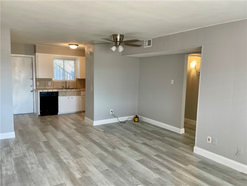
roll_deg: -1.8
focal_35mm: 26
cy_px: 93
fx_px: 186
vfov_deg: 53.1
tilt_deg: -6.9
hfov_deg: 67.3
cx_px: 124
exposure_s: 1/60
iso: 64
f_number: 1.6
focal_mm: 4.2
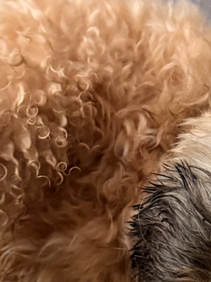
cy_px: 209
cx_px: 161
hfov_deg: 13.9
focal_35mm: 106
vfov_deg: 18.4
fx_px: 861
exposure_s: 1/60
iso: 800
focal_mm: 6.76
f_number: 1.78
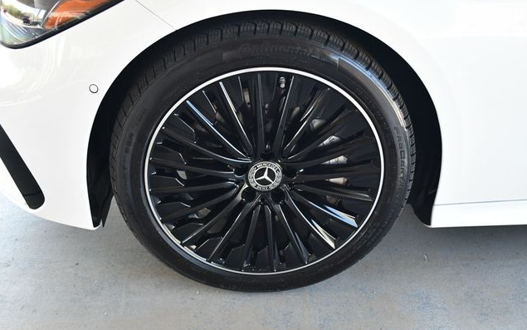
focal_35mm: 37
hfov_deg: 52.7
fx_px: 531
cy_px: 160
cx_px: 263
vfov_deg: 34.4
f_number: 3.5
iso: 800
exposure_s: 1/250
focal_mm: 18
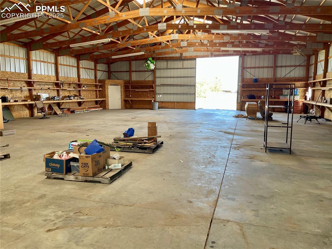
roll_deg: +0.3
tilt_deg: -8.4
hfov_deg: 67.3
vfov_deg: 53.0
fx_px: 249
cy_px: 124
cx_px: 166
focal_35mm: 26
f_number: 1.6
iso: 80
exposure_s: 1/121
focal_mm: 4.2
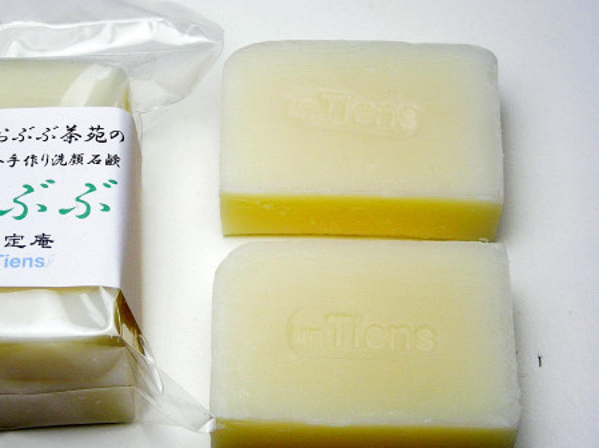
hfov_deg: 20.2
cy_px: 191
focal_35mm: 97
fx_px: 1677
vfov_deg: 15.2
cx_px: 229
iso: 165
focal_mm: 11
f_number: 3.7
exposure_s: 1/59.8
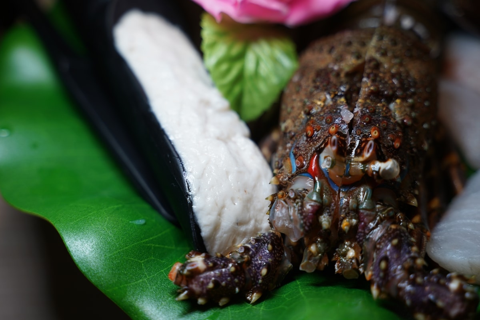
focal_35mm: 75
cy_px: 160
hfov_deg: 27.0
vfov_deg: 18.2
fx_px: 1000
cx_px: 240
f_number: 4
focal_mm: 75
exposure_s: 1/80
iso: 125
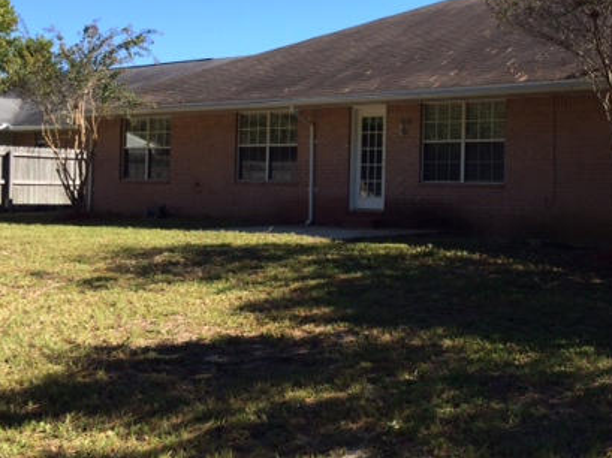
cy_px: 183
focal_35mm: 47
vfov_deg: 30.7
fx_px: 830
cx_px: 453
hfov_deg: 39.5
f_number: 2.2
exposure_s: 1/977
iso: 32
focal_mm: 4.12
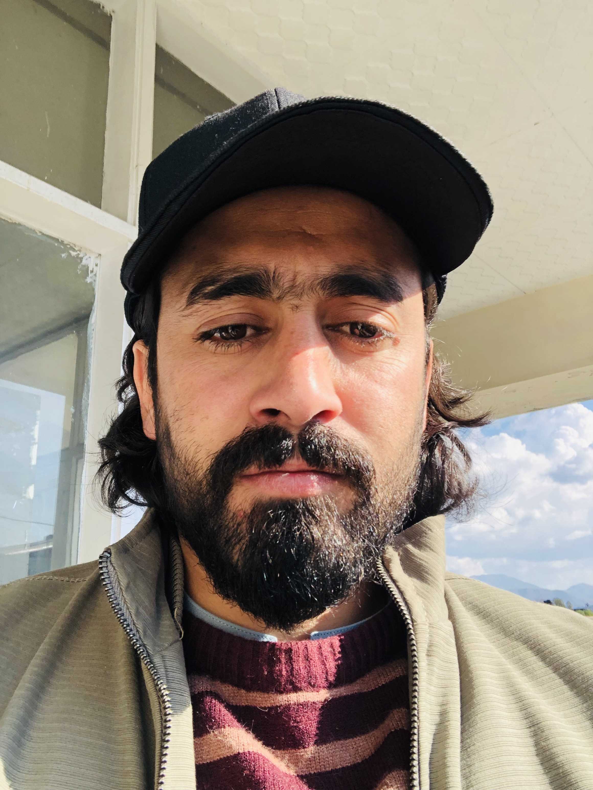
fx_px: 730
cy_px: 395
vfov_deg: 56.8
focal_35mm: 32
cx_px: 296
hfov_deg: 44.2
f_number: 2.2
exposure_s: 1/344
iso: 20
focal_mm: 2.87
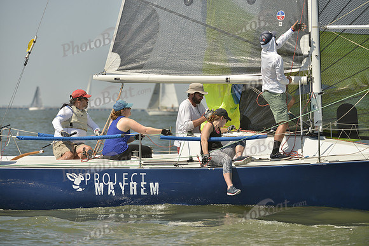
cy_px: 123
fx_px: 2255
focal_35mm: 220
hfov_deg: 9.4
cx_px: 184
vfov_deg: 6.2
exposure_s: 1/1000
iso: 200
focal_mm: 220
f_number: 6.3
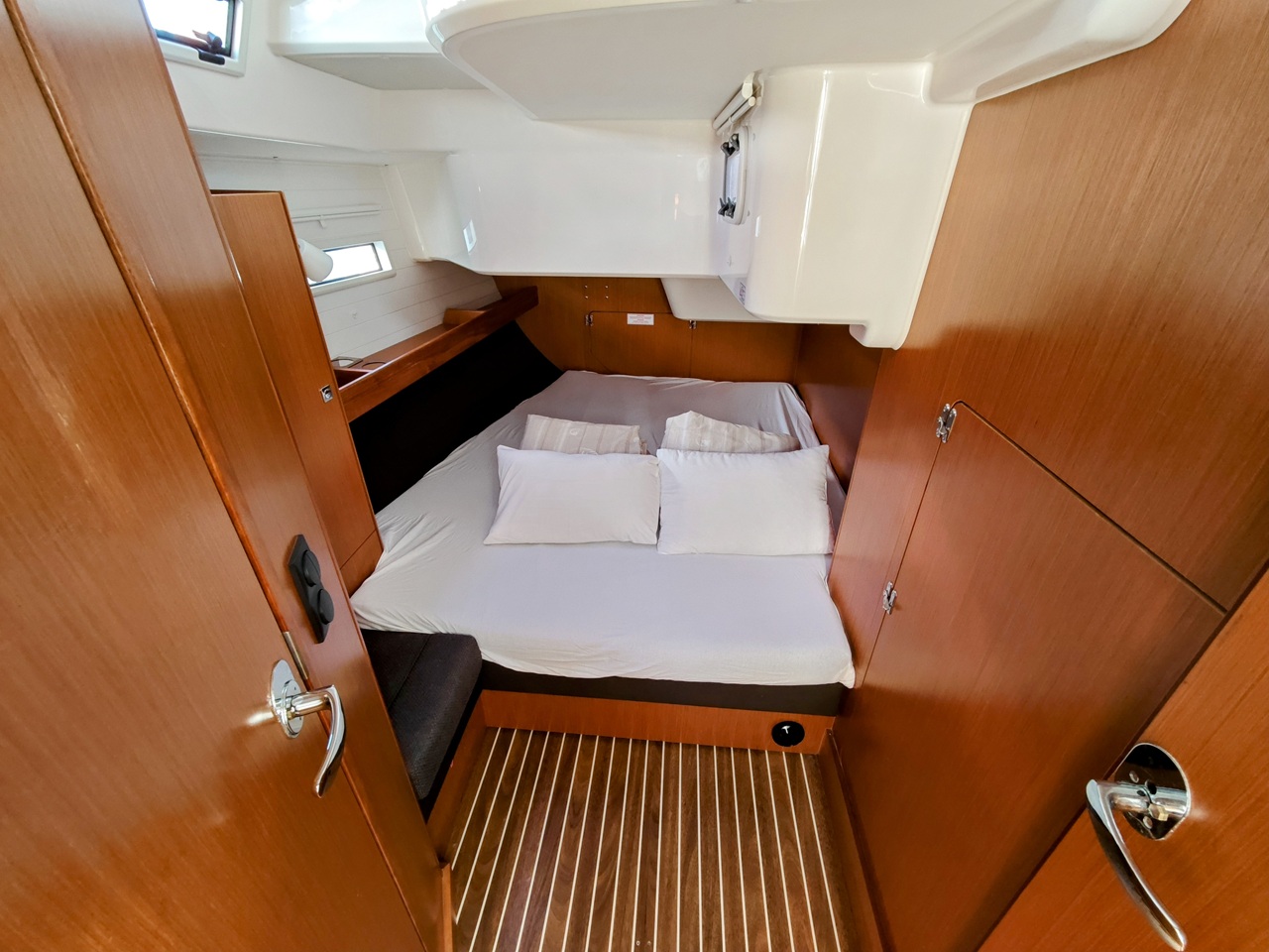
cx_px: 634
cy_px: 476
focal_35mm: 14
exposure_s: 1/33.3
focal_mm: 2.16
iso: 500
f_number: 2.2
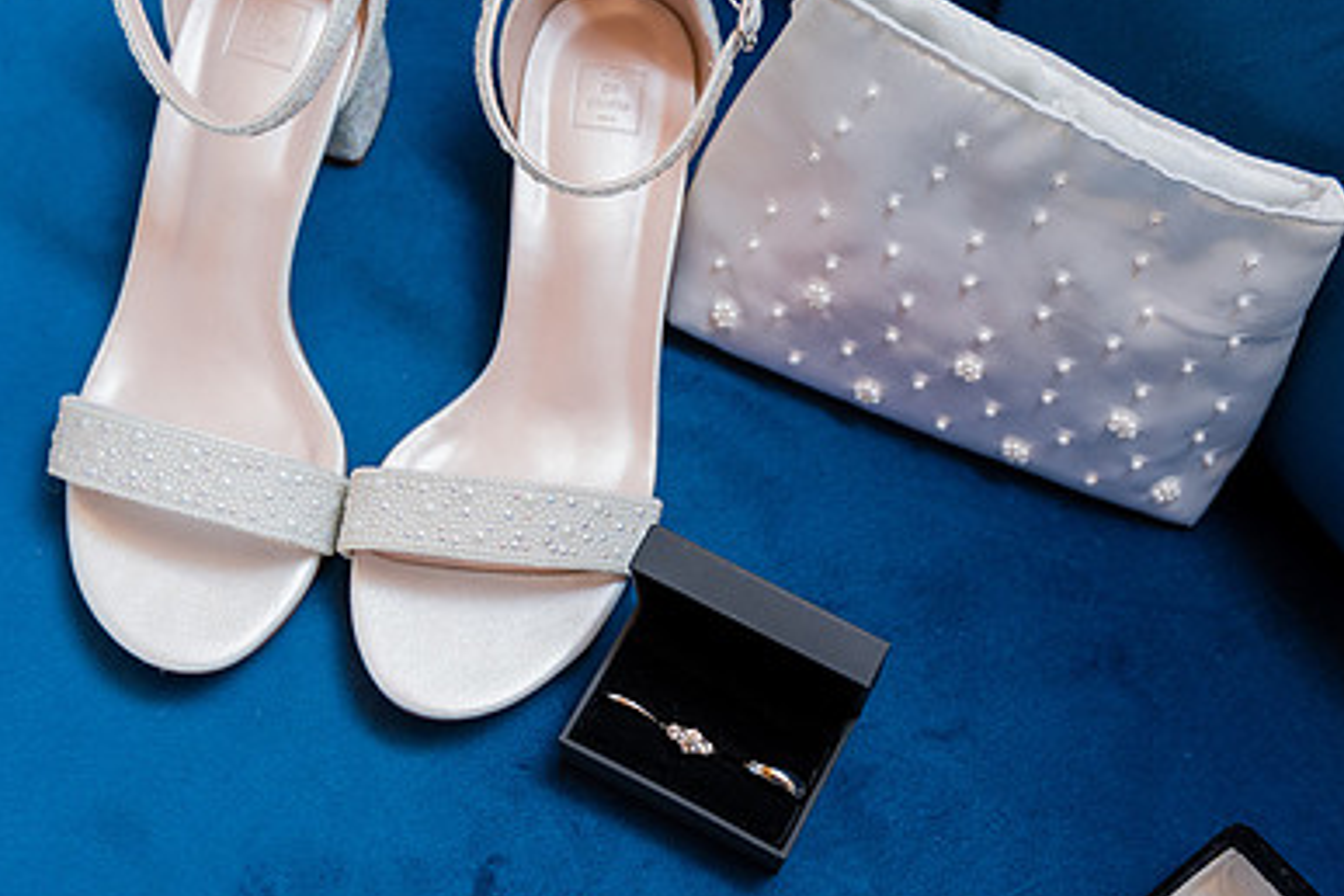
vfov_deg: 26.4
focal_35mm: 51
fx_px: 1904
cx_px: 771
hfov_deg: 38.8
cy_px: 537
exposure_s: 1/125
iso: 800
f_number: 2.8
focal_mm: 34
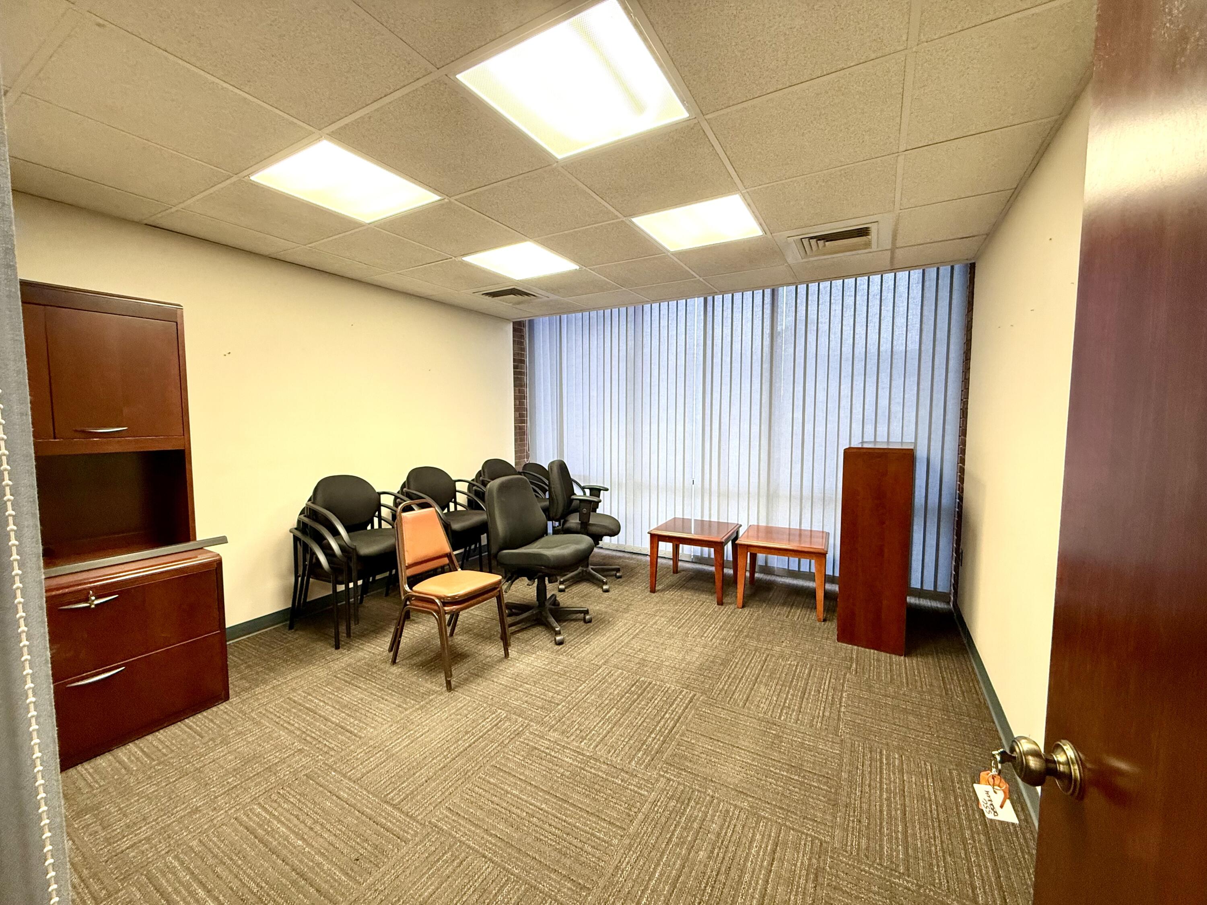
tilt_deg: -4.0
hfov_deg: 102.1
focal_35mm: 14
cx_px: 604
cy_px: 452
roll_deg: -0.5
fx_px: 488
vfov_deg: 85.7
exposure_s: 1/60
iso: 250
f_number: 2.2
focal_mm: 2.22
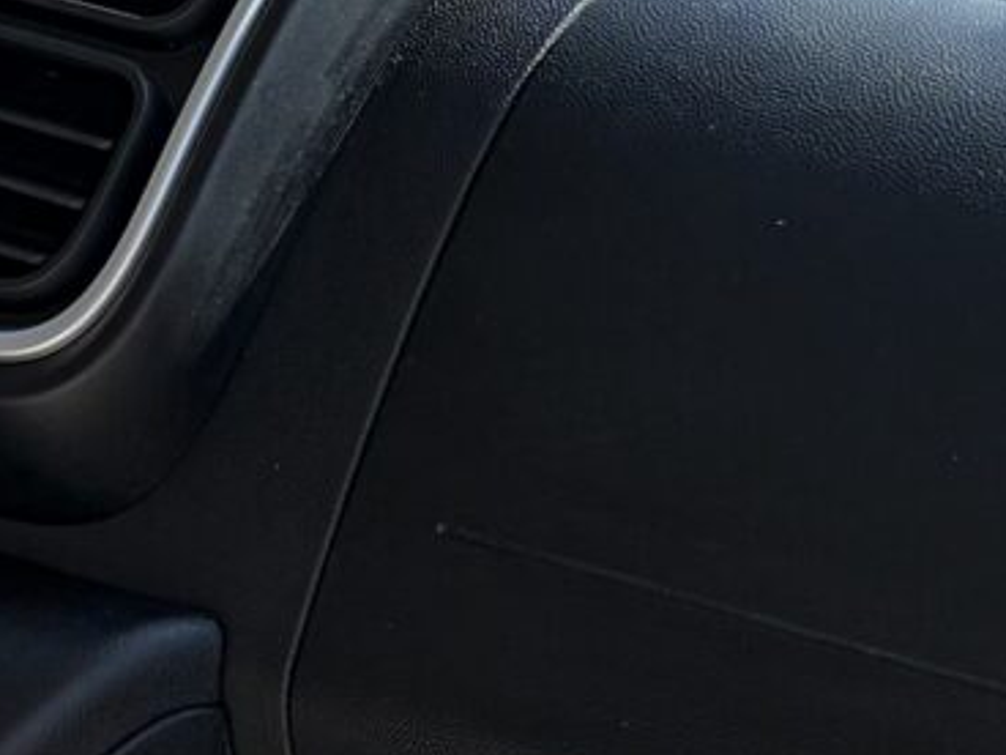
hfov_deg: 10.2
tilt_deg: -14.0
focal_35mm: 181
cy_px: 391
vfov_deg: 8.2
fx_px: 5260
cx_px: -858
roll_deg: +1.0
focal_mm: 5.96
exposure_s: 1/1175
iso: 50
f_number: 1.6
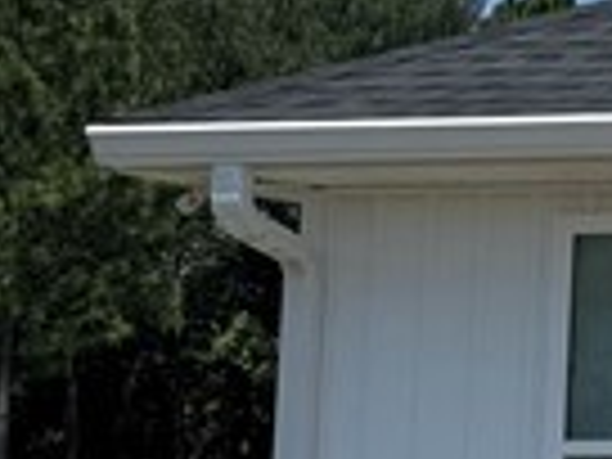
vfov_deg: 8.2
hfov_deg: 8.1
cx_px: 2185
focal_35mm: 181
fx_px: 3200
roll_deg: -0.6
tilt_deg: +7.3
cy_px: 133
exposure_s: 1/5714
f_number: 1.78
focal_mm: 6.76
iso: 80
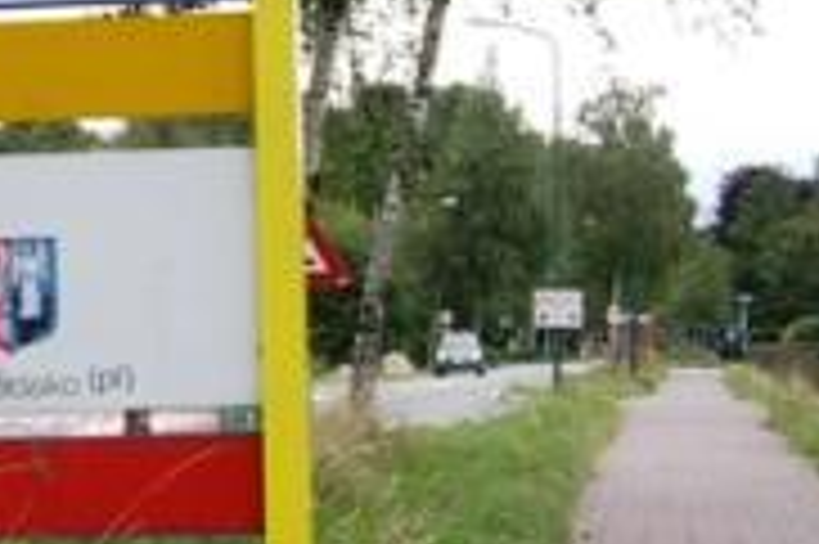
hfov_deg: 14.4
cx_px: -112
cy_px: 76
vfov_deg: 9.8
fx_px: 3159
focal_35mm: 139
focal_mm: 7.9
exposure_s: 1/640
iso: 64
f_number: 2.8
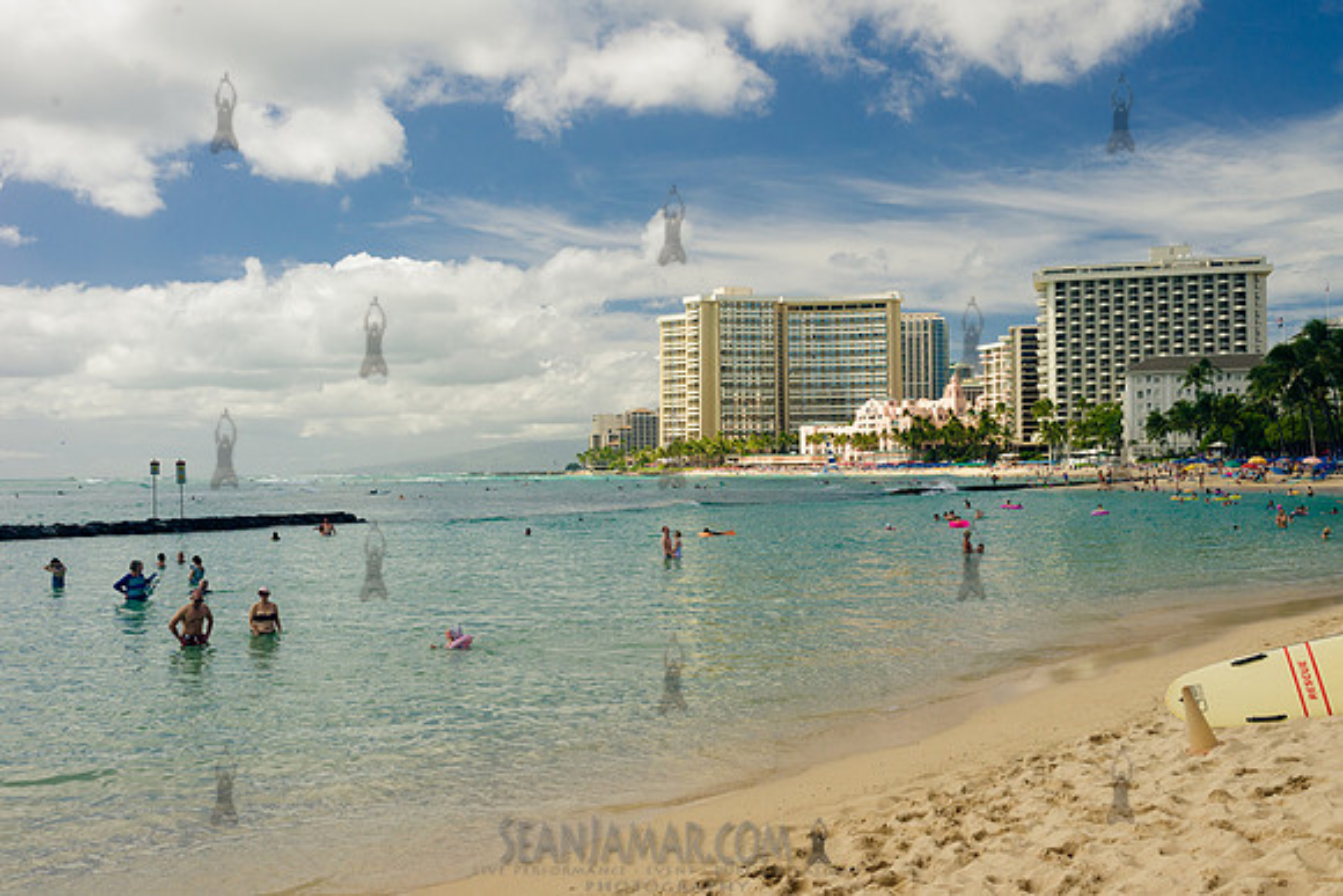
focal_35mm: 38
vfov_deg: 35.4
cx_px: 700
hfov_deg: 51.1
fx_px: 1404
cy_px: 447
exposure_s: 1/640
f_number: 11
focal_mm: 35
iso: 800
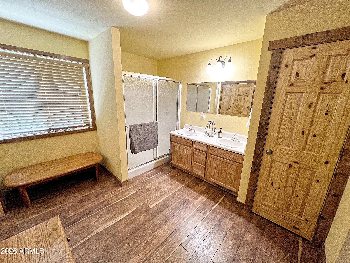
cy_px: 132
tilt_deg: -14.6
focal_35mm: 13
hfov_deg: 106.2
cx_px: 175
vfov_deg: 89.9
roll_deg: -2.1
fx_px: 131
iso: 160
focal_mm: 1.57
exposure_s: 1/60
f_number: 1.8
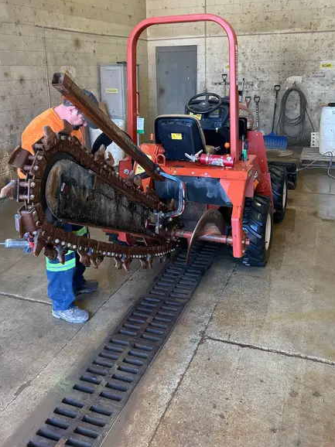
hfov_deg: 42.9
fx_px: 426
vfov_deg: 54.8
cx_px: 161
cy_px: 169
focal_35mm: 33
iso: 100
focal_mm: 5.7
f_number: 1.5
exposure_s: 1/121
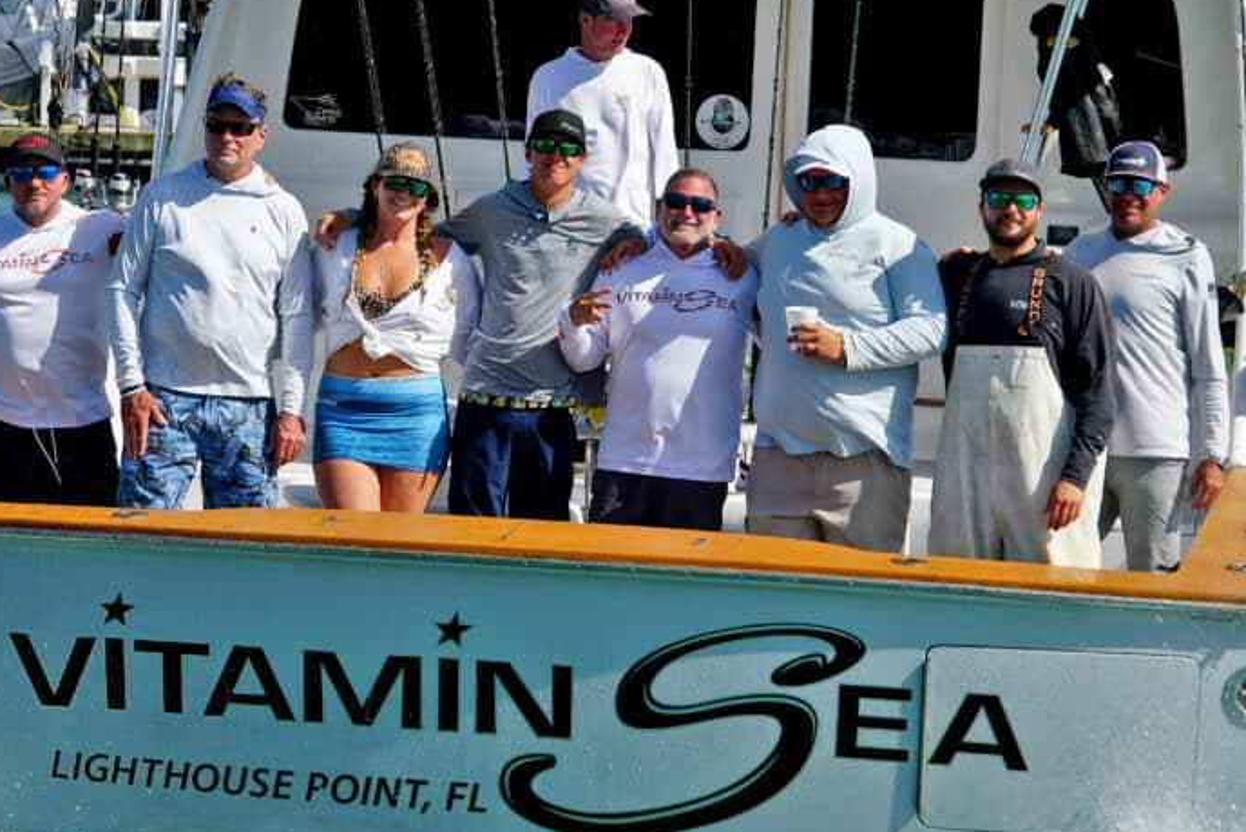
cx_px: 583
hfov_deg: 16.4
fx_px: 4327
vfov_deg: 11.0
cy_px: 345
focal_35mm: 125
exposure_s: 1/640
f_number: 5.6
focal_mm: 56
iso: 100
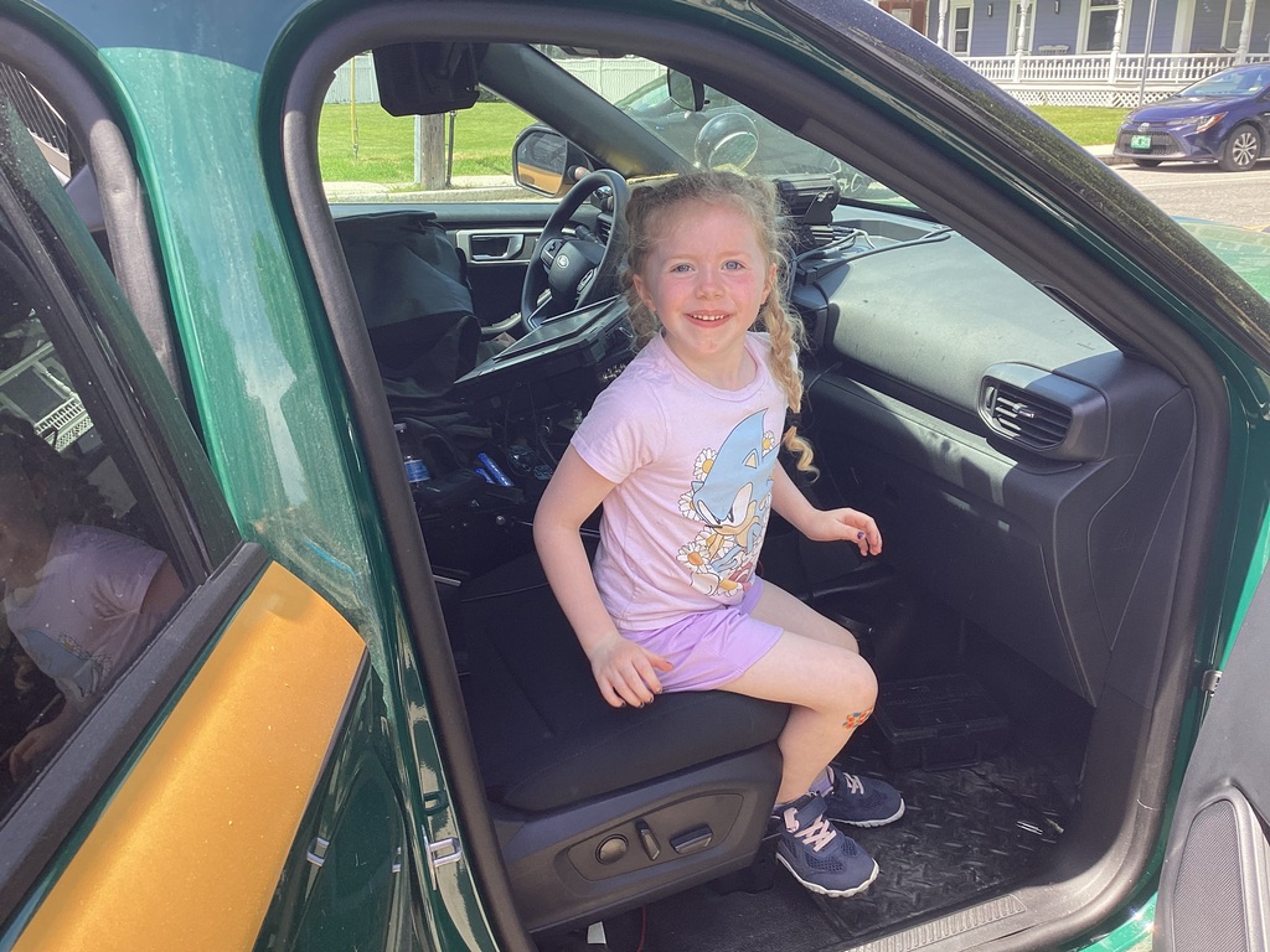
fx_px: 1137
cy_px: 476
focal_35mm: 31
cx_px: 635
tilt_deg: -21.2
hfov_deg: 58.4
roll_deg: +2.0
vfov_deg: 45.4
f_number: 2.4
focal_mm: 3.3
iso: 25
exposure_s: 1/166
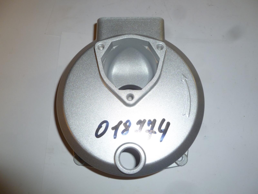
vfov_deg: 49.7
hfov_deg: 63.4
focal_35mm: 28
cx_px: 129
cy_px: 97
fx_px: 209
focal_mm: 5
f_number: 3.3
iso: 100
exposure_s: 1/30
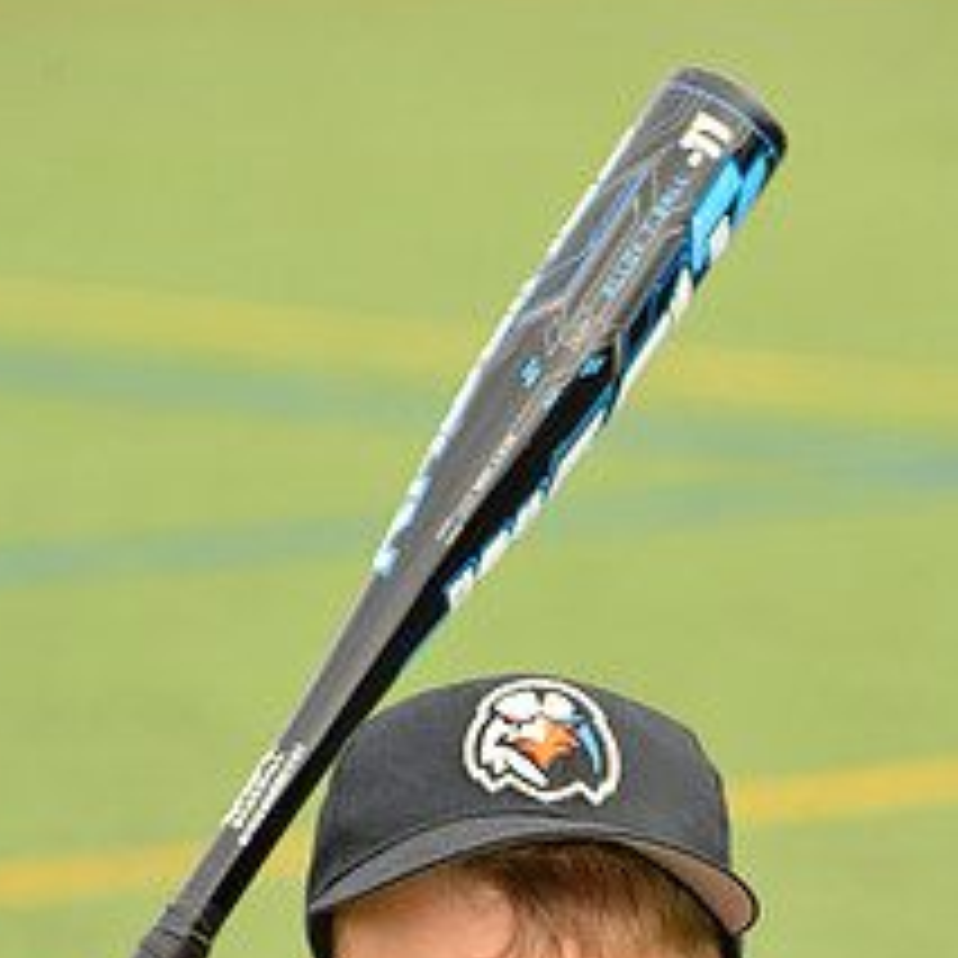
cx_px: 510
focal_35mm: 393
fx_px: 12305
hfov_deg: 4.5
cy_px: 1174
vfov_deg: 4.4
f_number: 8
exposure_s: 1/200
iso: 250
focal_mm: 170
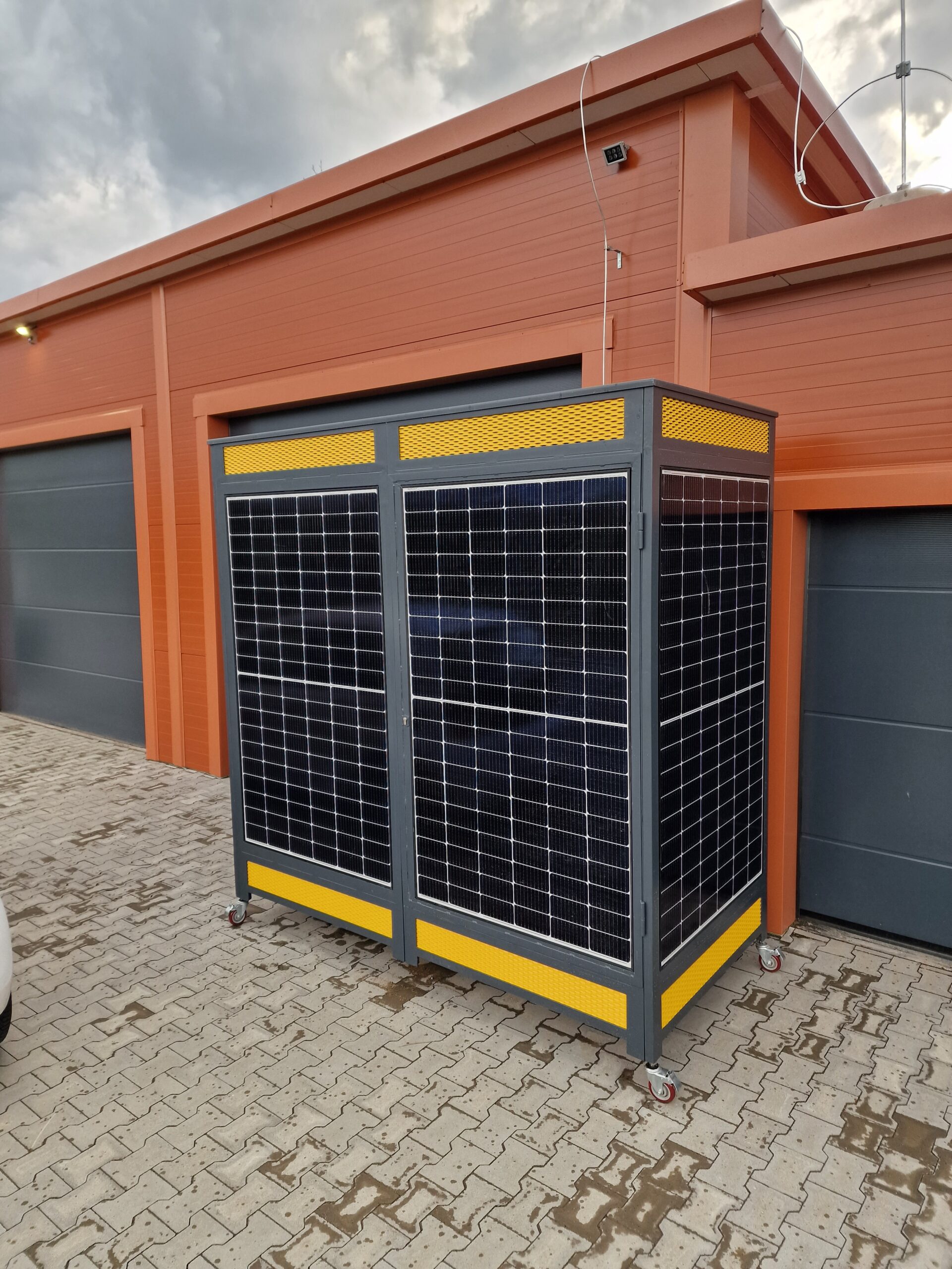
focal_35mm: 23
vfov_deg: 73.9
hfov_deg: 58.9
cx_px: 476
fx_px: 843
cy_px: 634
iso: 50
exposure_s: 1/180
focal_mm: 6.4
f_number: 1.8
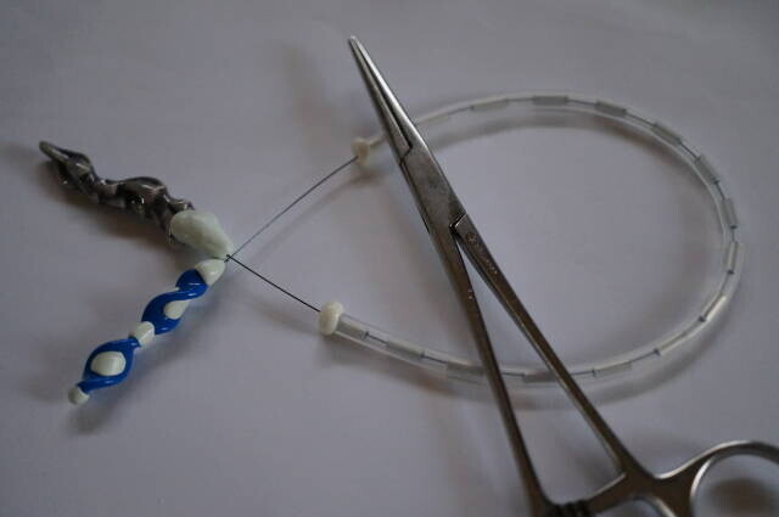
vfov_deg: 29.8
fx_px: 973
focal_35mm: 45
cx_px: 390
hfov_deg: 43.7
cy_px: 258
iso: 2000
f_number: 3.5
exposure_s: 1/160
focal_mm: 30
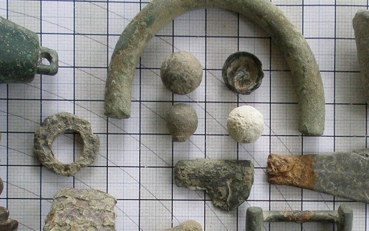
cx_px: 245
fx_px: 794
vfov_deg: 16.2
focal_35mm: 79
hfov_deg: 26.0
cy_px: 225
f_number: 3.5
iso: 125
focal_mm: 6.6
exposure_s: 1/30
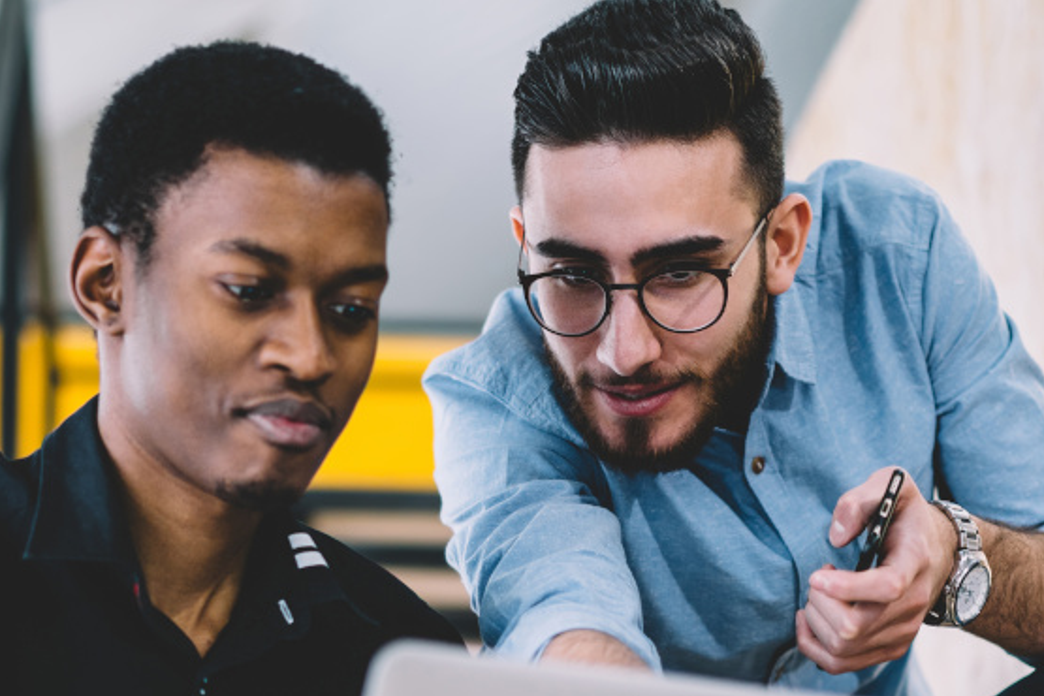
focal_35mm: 119
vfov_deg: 11.4
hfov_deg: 17.2
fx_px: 3451
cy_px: 647
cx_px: 474
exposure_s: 1/100
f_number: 1.8
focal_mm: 55
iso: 400
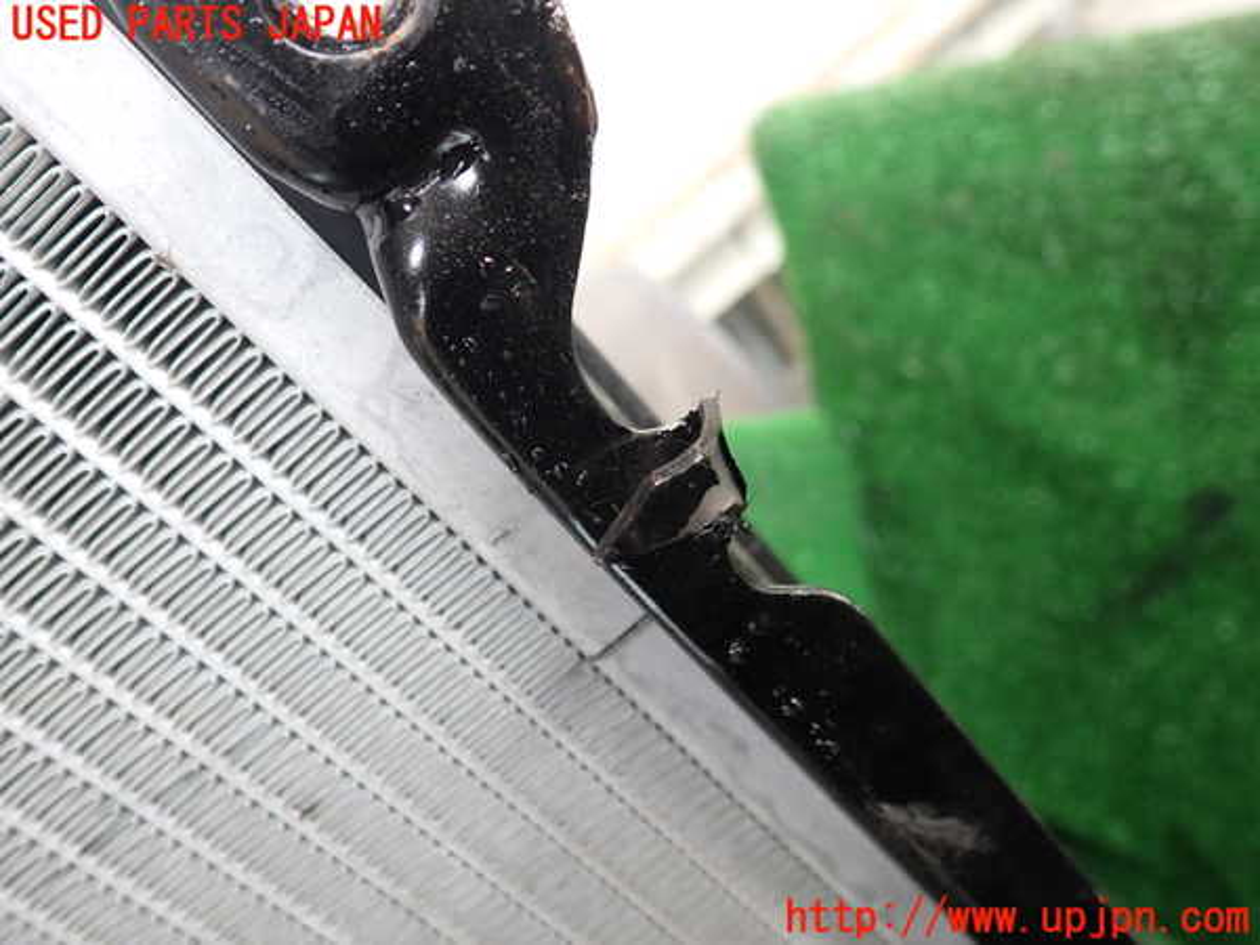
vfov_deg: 46.8
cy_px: 472
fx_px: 1092
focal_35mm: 30
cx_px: 630
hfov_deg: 60.0
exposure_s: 1/50
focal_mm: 5.4
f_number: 2.3
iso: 200
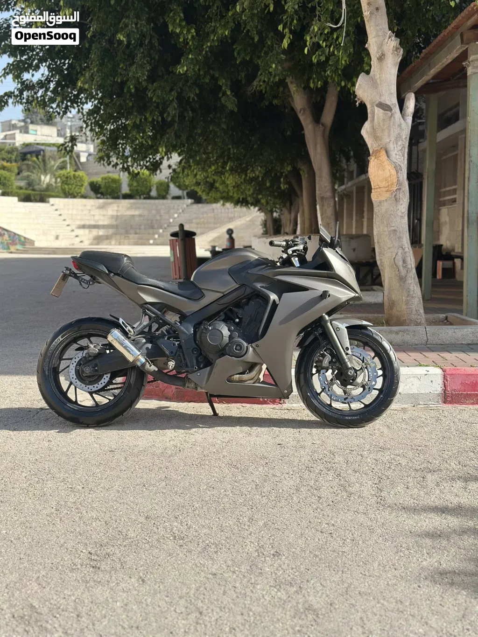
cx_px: 239
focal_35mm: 48
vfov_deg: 39.7
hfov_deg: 30.3
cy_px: 318
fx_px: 884
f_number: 1.78
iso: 100
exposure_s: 1/3597
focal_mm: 6.86
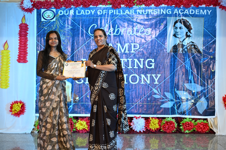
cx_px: 113
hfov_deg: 36.2
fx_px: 345
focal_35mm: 55
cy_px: 75
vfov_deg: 24.6
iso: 1600
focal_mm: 55
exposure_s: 1/125
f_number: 4
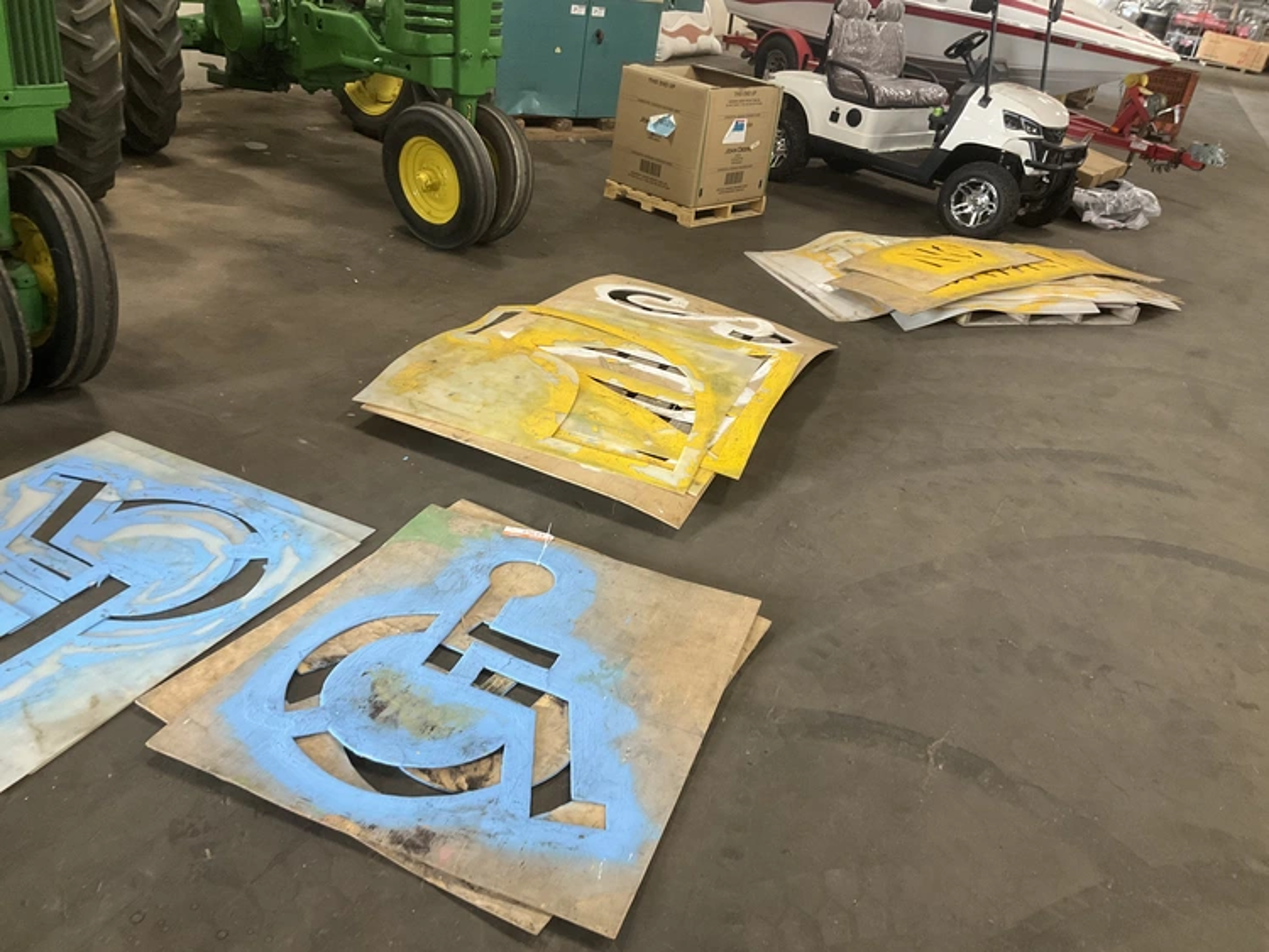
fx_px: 1063
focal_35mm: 29
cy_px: 476
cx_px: 634
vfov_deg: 48.3
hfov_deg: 61.6
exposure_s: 1/60
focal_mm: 3
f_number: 1.8
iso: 160
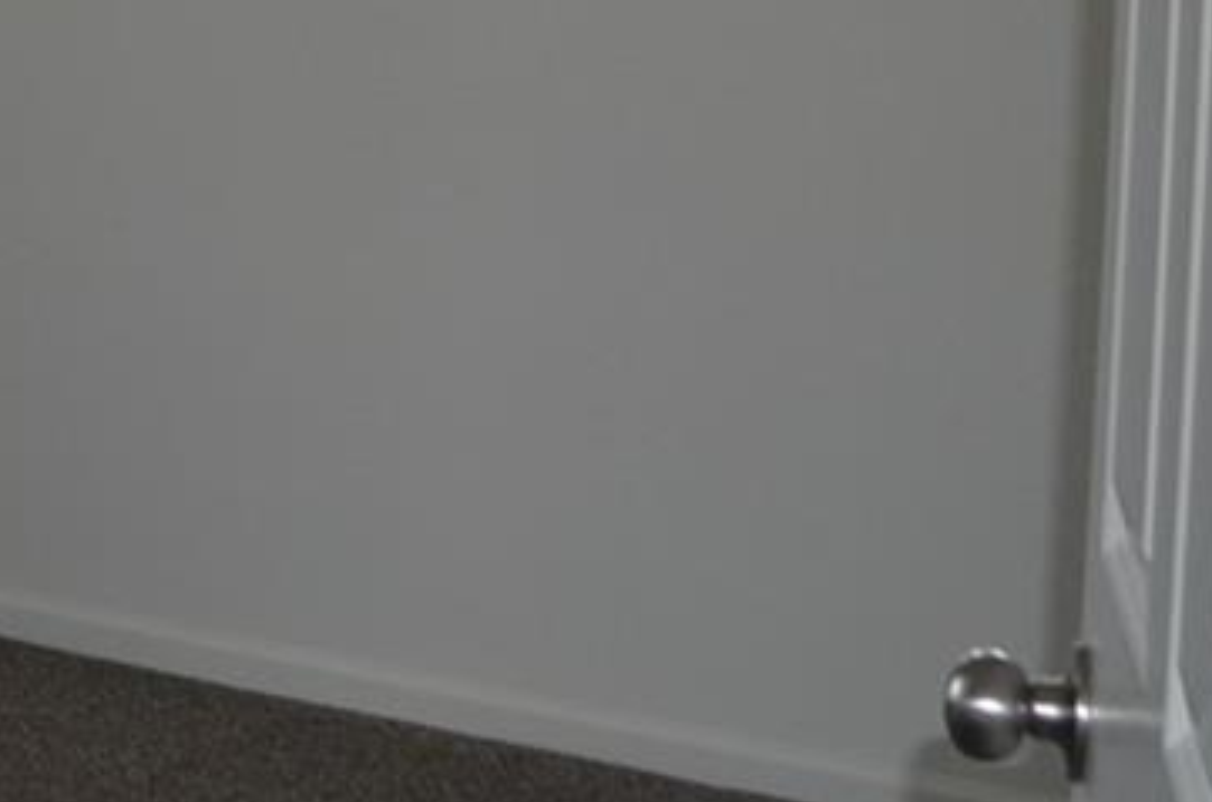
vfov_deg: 11.1
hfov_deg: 15.1
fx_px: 4098
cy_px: 10
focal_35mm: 122
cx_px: -784
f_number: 3.5
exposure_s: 1/200
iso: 200
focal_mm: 18
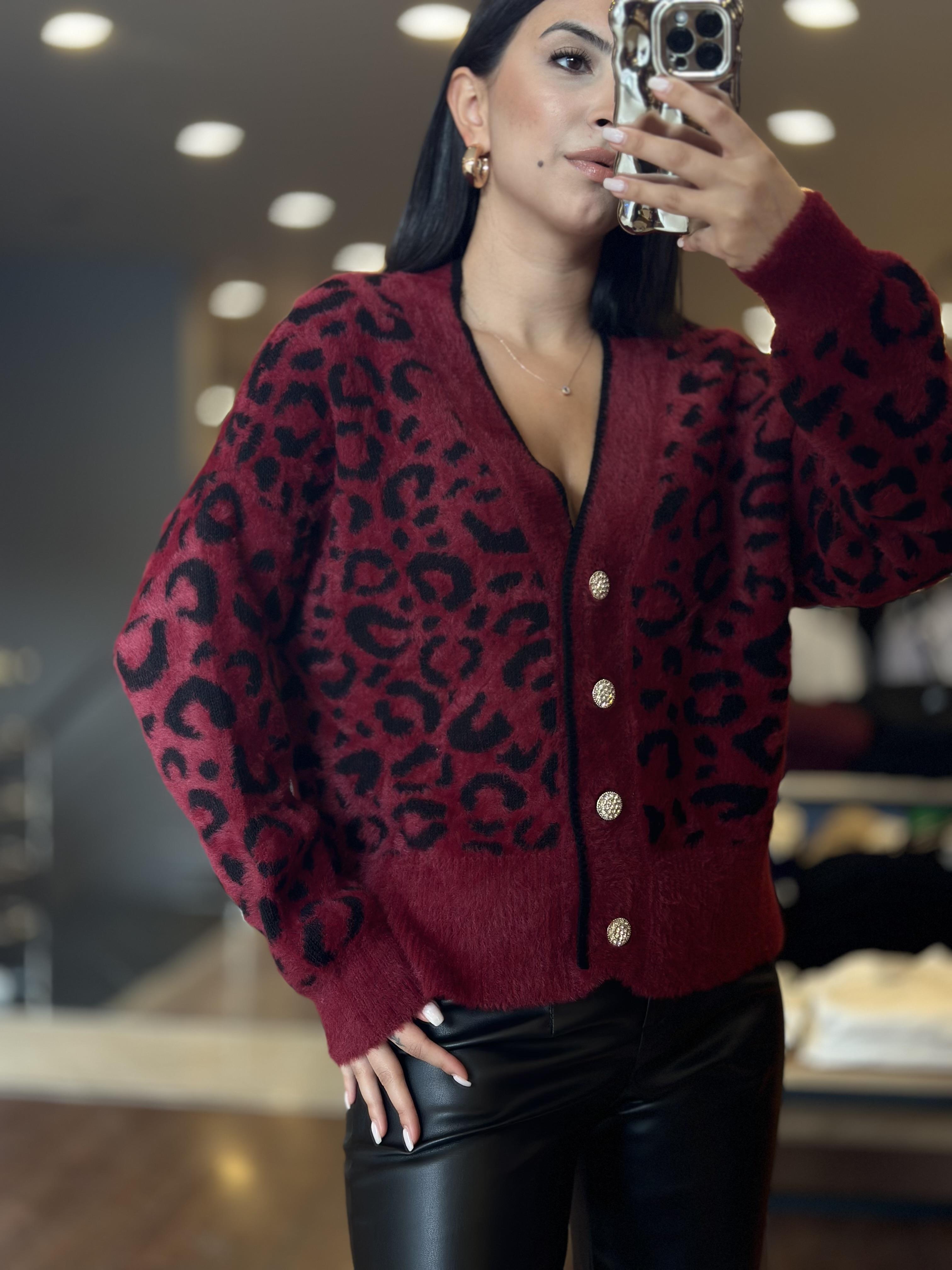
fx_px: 1760
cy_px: 635
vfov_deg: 39.7
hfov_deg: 30.3
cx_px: 476
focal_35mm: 48
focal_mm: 6.86
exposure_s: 1/105
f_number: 1.78
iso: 125
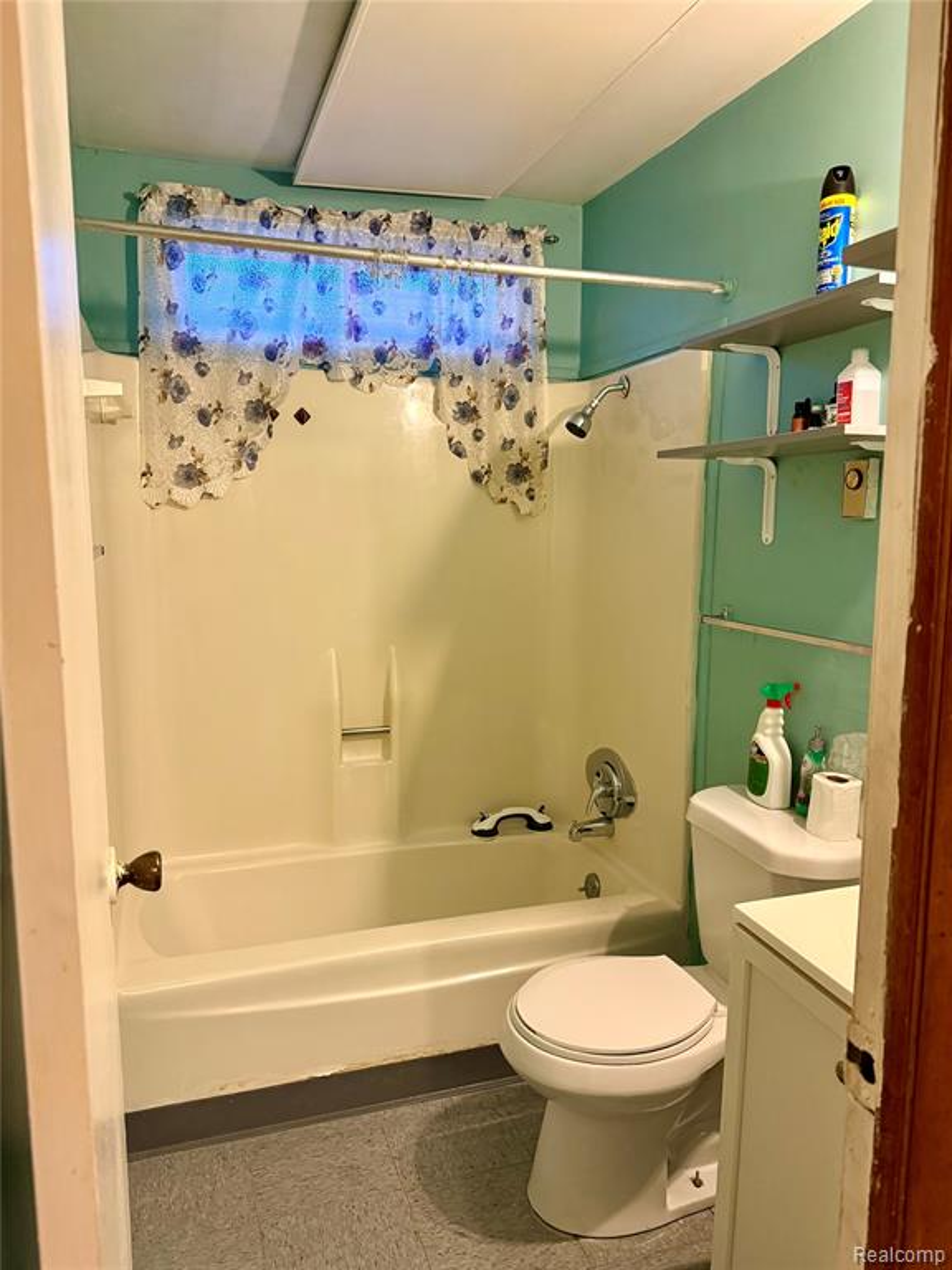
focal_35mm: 24
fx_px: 880
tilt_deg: -7.7
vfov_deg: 71.6
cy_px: 635
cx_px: 476
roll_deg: -0.8
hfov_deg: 56.8
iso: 500
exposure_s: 1/60
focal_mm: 6.76
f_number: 1.78
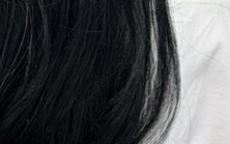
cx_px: 27
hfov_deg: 13.9
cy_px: -33
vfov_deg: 8.7
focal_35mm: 149
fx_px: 934
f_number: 1.6
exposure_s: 1/113
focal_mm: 5.96
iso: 125
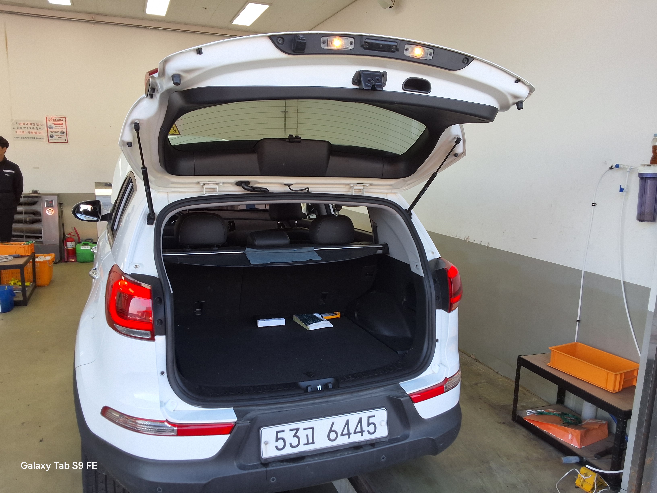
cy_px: 246
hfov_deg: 63.4
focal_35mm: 28
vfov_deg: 49.7
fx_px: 531
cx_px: 328
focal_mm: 2.91
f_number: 1.9
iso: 32
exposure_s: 1/160
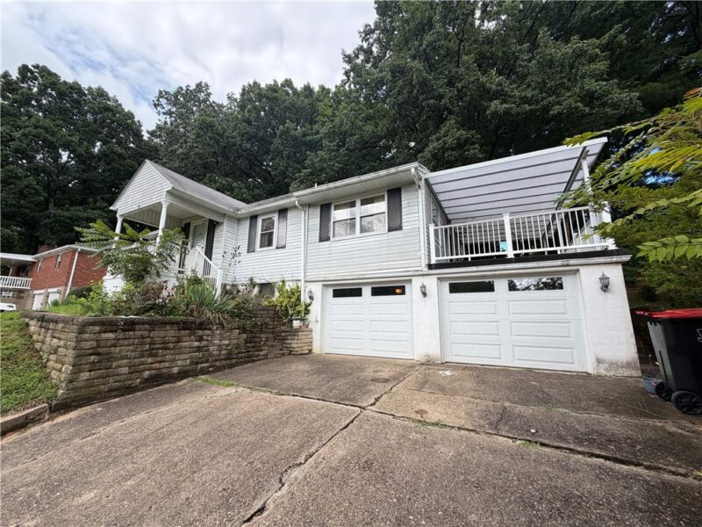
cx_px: 351
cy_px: 264
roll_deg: -0.8
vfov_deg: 85.7
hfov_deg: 102.1
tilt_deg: +12.2
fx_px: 284
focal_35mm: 14
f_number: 2.2
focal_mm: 2.22
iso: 40
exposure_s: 1/694
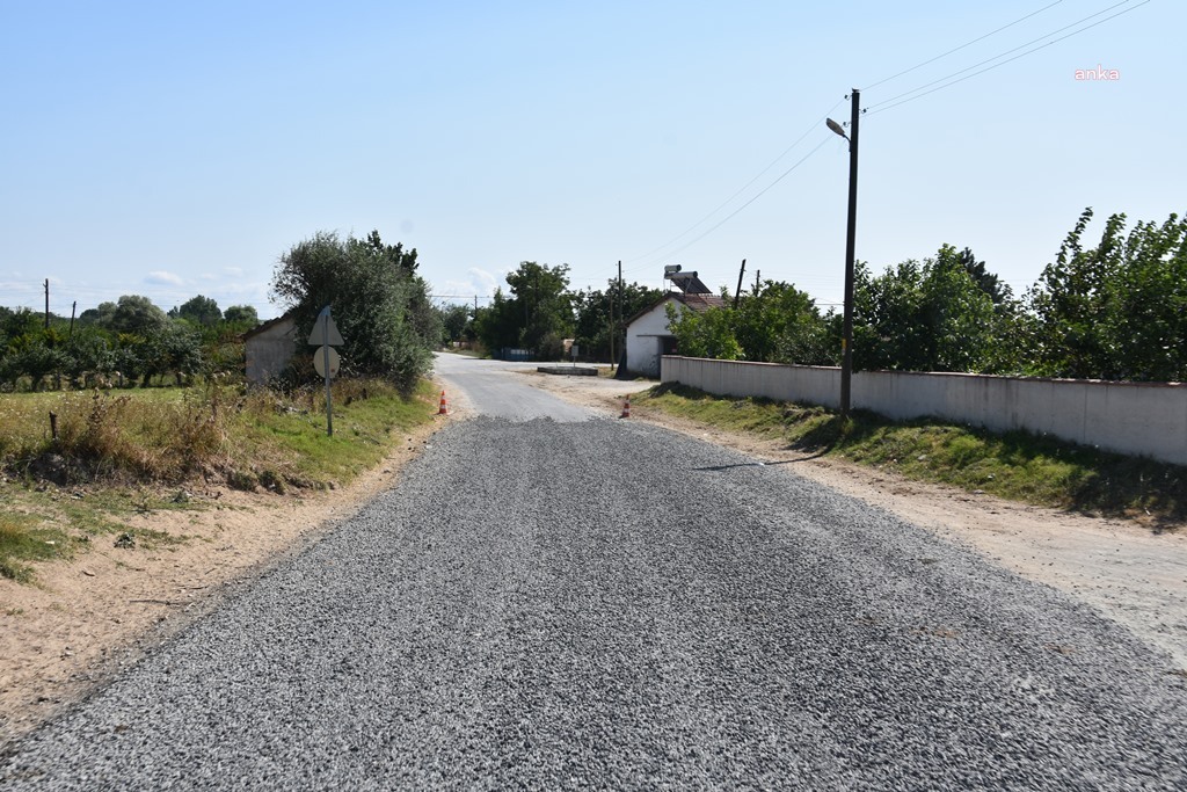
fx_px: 1187
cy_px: 396
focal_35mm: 36
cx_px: 594
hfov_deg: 53.1
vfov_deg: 36.9
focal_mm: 24
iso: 100
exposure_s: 1/250
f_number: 10
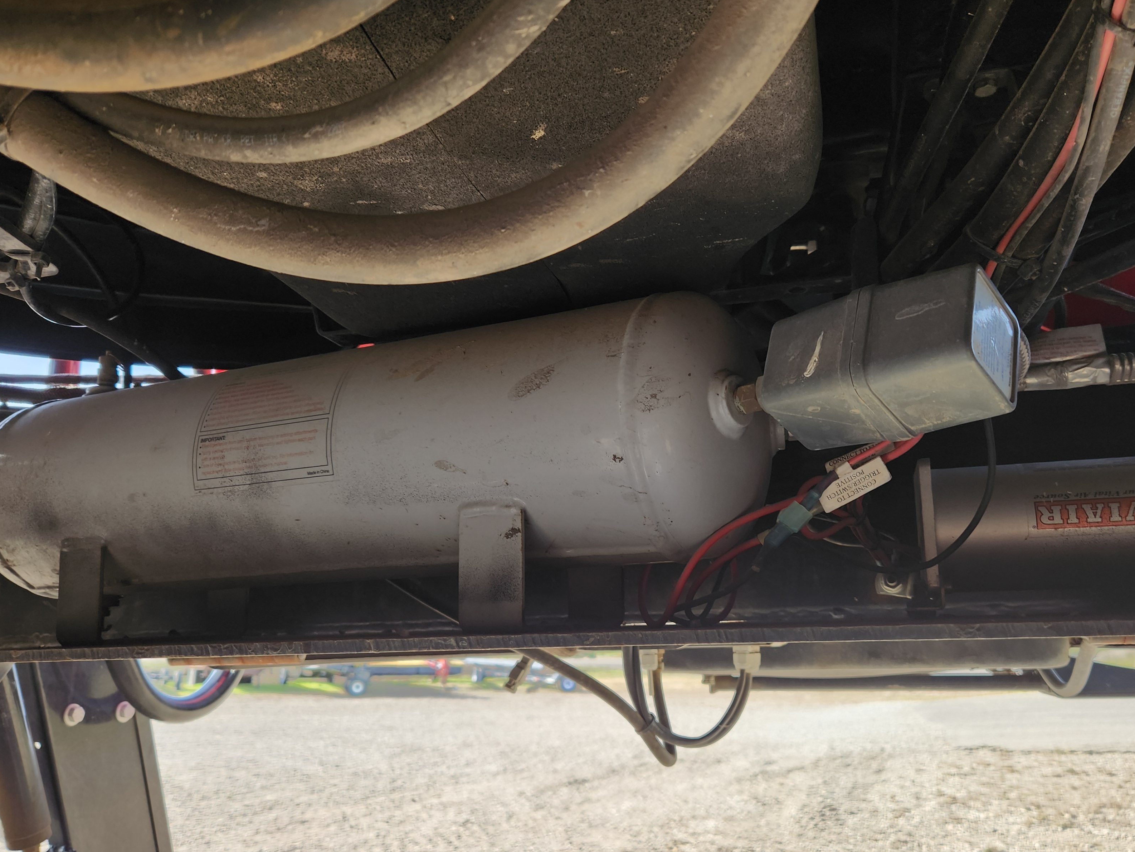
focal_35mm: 29
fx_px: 951
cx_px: 640
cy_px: 495
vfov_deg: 48.0
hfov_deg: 61.4
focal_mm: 5.4
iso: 20
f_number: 1.8
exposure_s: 1/180
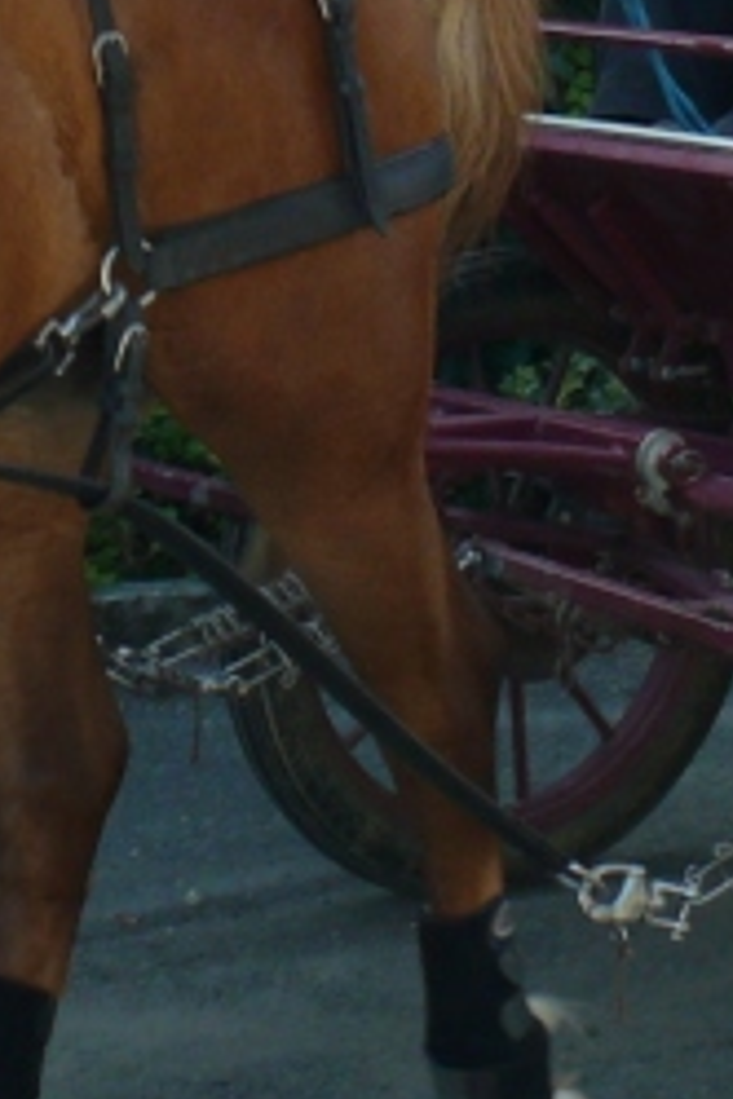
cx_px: 340
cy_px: -49
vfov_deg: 13.5
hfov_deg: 9.1
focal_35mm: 150
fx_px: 4581
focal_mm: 7.4
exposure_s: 1/160
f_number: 4
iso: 100
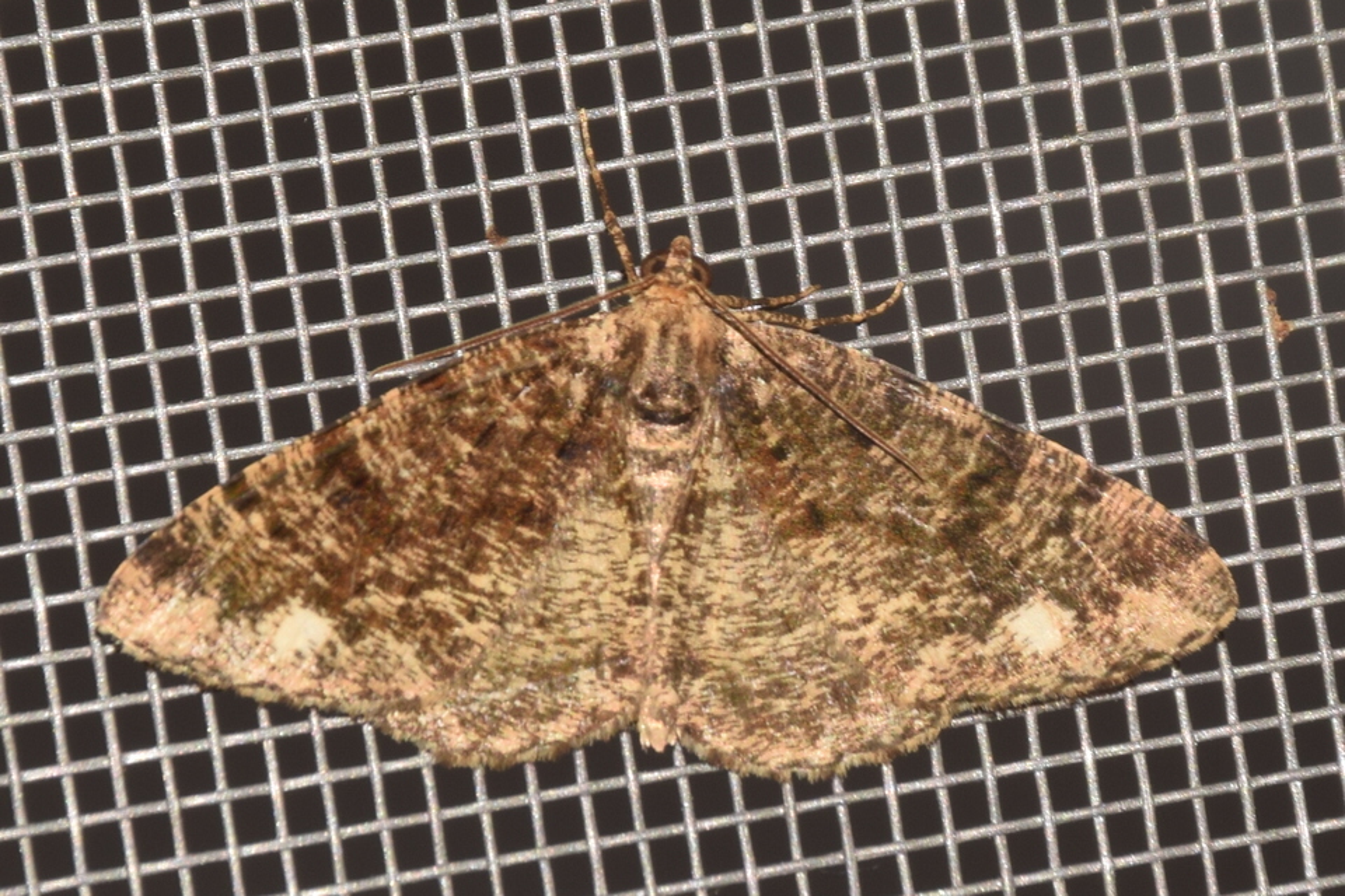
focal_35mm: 210
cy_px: 448
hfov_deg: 9.8
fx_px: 7845
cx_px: 672
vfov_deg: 6.5
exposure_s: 1/160
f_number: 13
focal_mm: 140
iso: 100
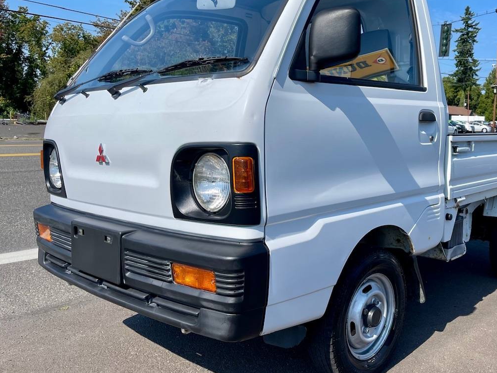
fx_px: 459
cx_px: 317
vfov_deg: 44.1
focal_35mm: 32
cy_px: 168
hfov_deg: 56.0
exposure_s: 1/4717
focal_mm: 5.1
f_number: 1.6
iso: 32
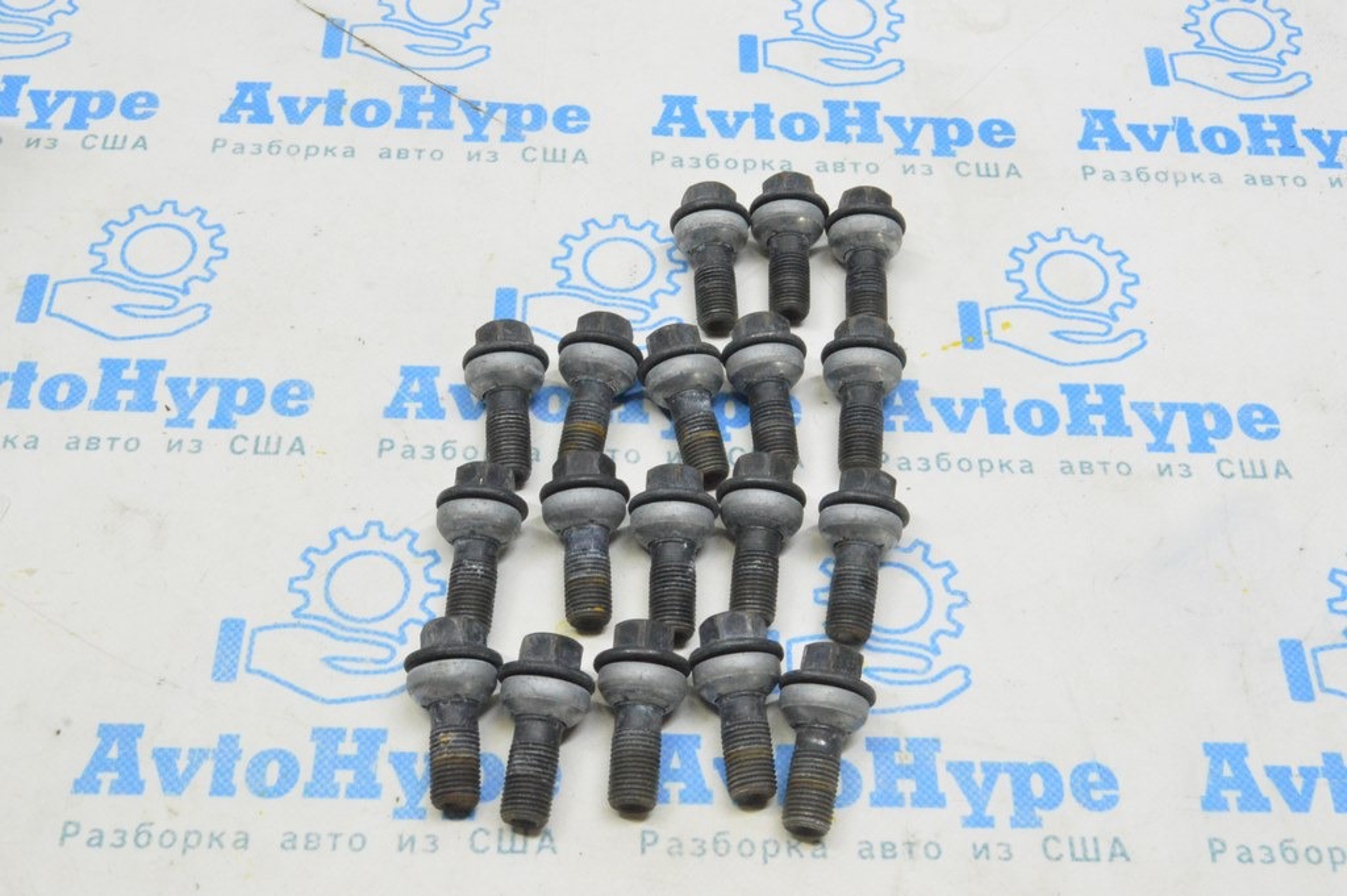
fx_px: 1738
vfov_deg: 28.9
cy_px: 448
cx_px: 674
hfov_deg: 42.4
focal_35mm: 46
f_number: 20
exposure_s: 1/20
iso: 6400
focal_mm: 31
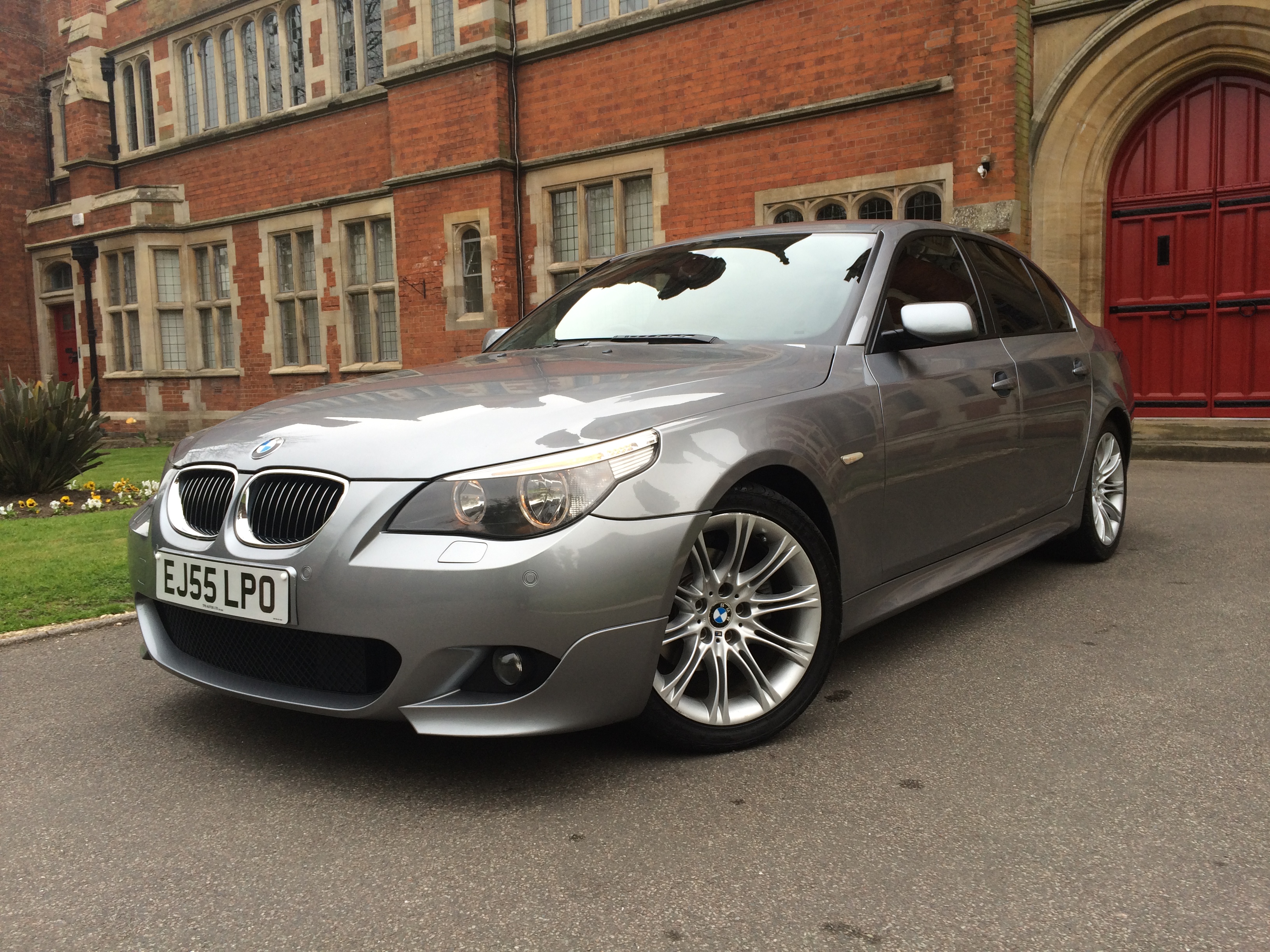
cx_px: 635
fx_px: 1064
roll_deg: +0.5
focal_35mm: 29
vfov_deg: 48.2
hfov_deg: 61.7
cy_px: 476
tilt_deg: -4.0
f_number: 2.2
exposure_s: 1/122
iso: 32
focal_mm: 4.15
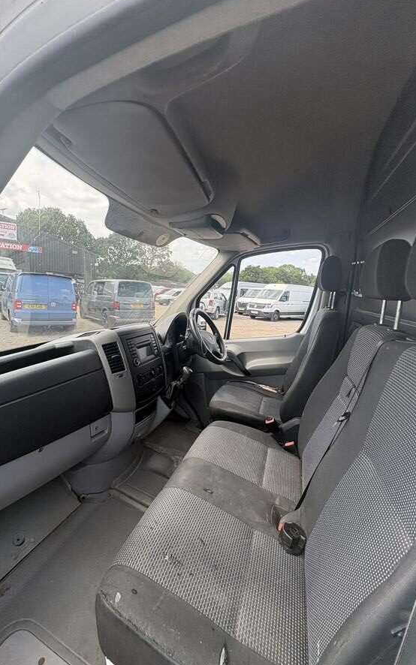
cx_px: 191
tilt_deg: -13.1
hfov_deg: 74.7
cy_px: 331
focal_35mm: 15
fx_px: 272
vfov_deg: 101.5
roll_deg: -3.2
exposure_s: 1/430
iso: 64
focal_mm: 2.22
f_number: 2.2
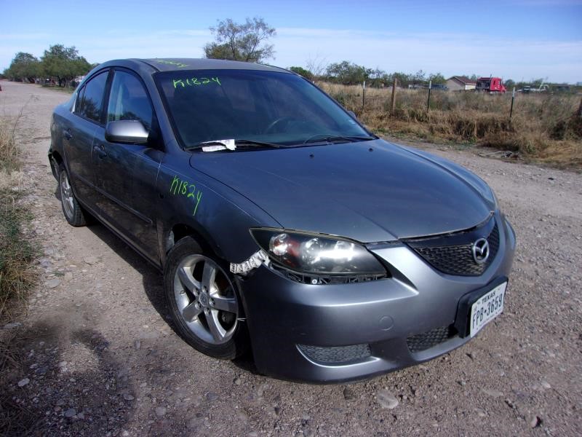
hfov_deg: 65.3
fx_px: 454
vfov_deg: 51.4
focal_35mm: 27
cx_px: 291
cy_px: 218
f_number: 10.4
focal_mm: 4.9
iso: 80
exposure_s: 1/75
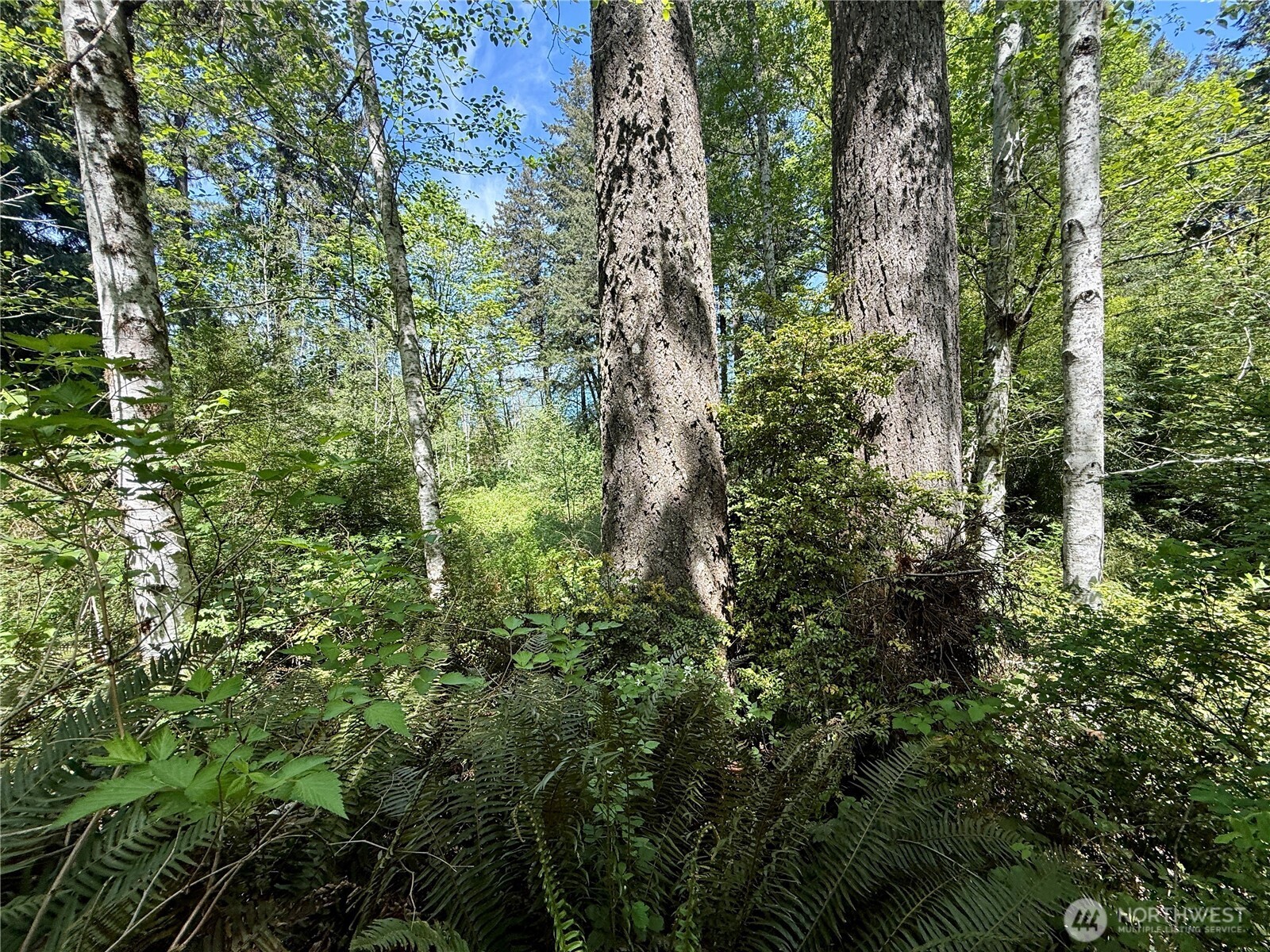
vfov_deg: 85.7
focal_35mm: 14
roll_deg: +2.4
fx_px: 514
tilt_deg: +3.7
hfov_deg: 102.1
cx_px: 635
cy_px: 476
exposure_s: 1/276
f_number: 2.2
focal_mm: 2.22
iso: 50
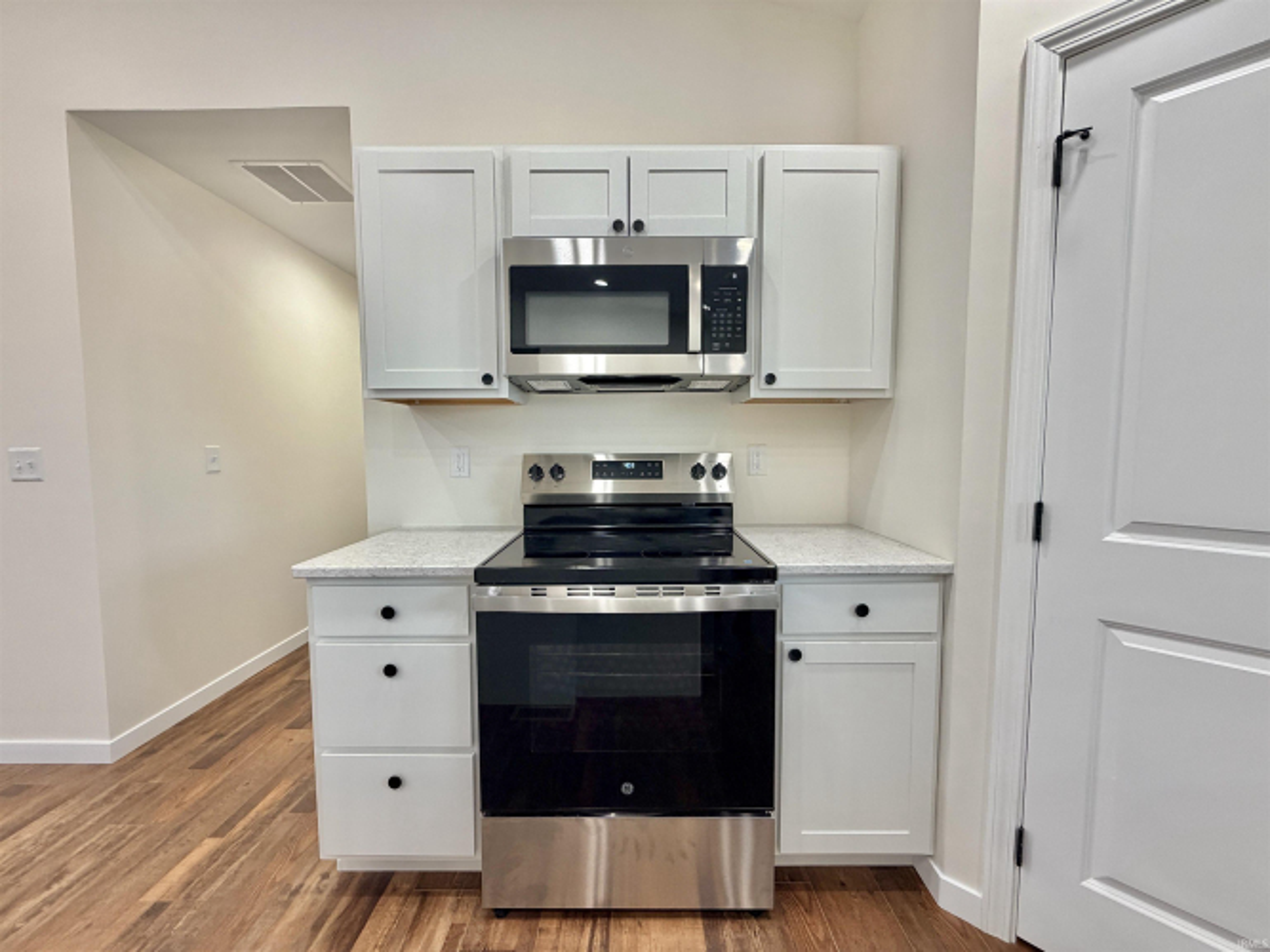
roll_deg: -0.2
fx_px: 514
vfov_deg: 85.7
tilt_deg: -4.1
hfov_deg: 102.1
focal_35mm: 14
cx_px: 635
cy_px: 476
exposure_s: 1/120
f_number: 2.2
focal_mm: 2.22
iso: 200
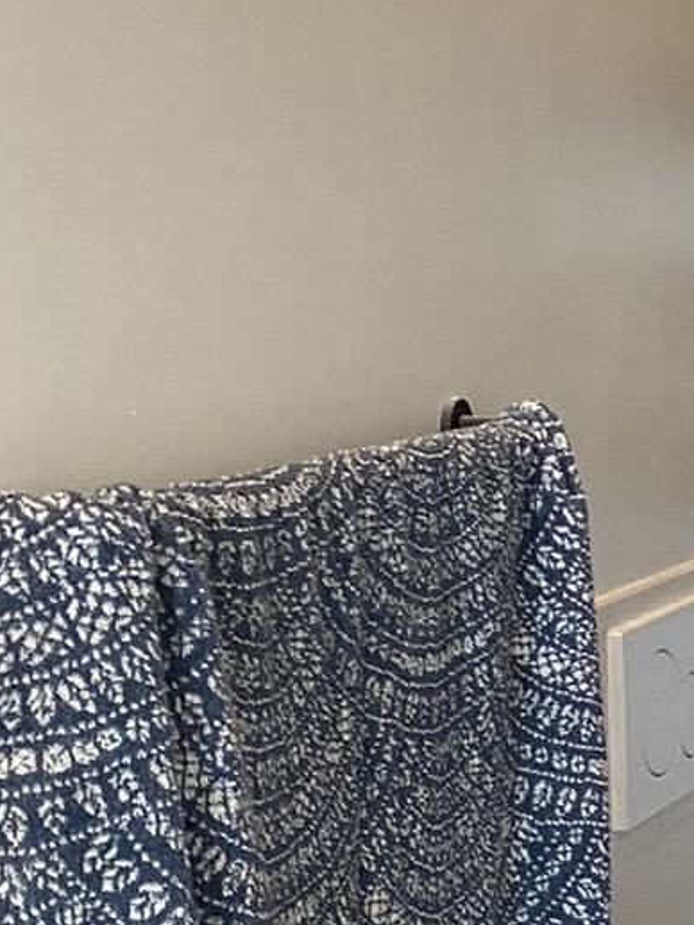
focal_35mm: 103
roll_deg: -0.2
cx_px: 1338
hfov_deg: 12.8
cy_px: 703
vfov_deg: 18.9
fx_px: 2752
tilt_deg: -8.8
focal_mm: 4.25
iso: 200
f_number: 1.8
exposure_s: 1/60
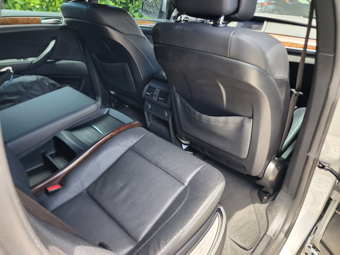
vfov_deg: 58.9
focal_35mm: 23
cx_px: 170
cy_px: 128
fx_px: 226
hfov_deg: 73.9
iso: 125
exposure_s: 1/180
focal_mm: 6.4
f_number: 1.8
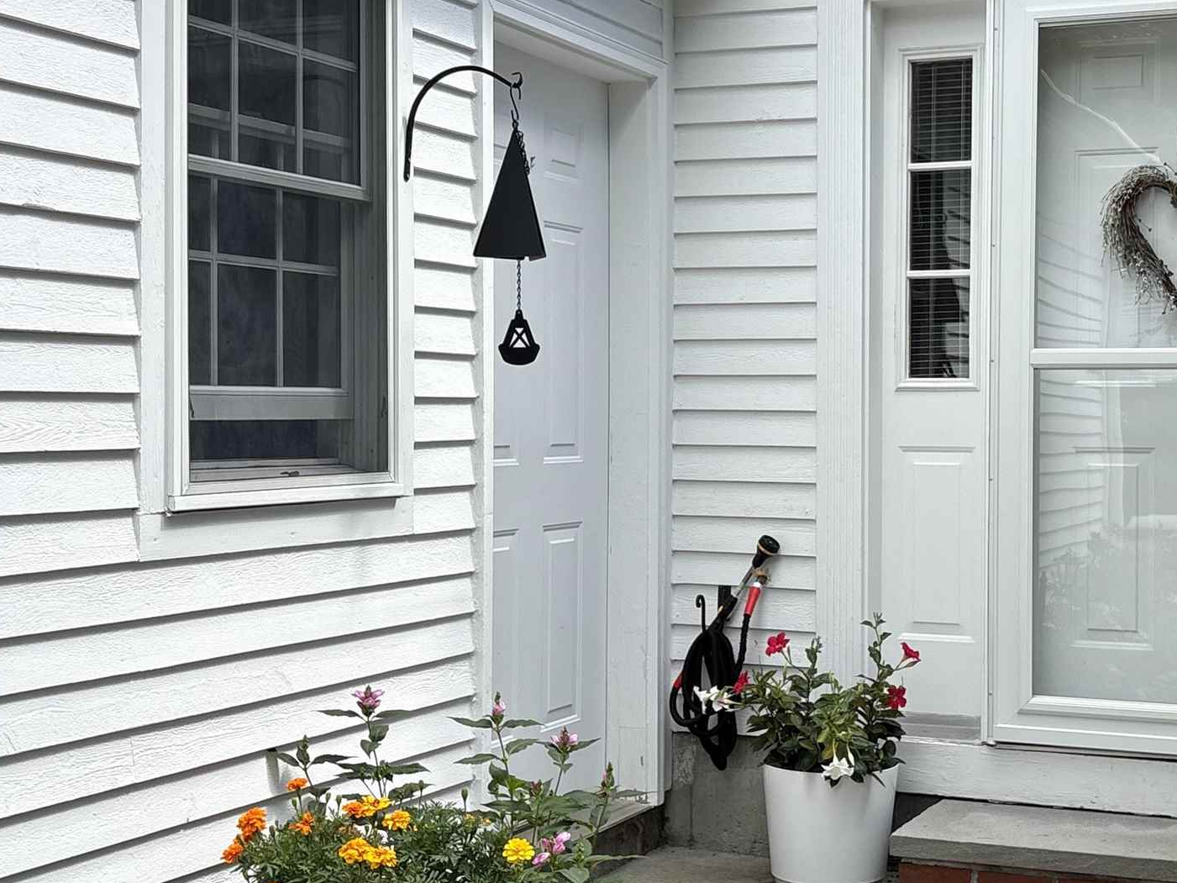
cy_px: 428
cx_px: 826
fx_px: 1938
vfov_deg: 25.7
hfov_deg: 33.3
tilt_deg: +0.5
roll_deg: +0.2
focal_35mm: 57
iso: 50
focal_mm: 5.96
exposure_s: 1/1337
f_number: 1.6
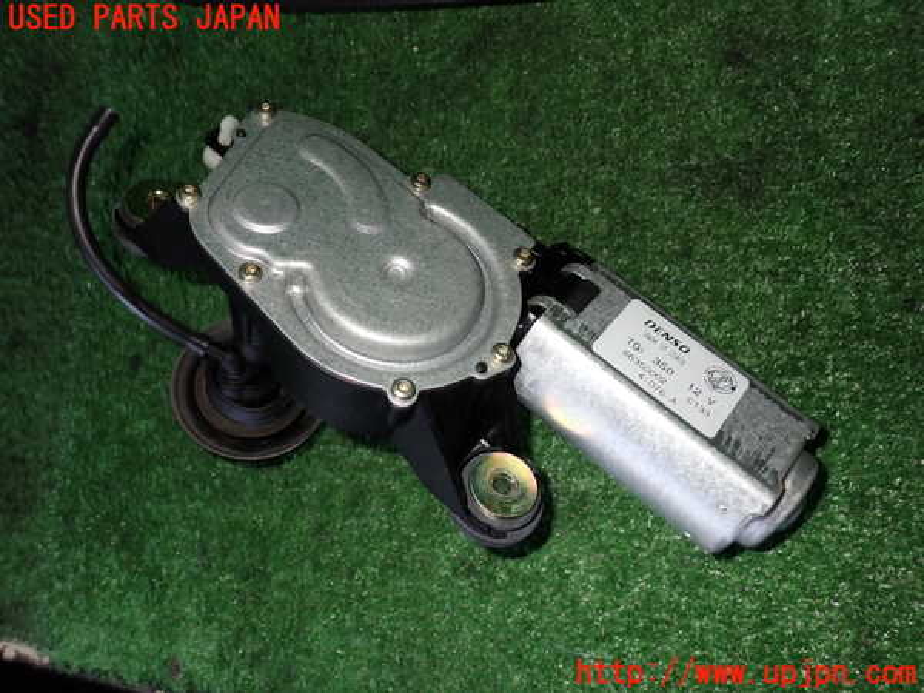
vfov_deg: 46.8
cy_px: 346
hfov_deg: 60.0
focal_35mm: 30
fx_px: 801
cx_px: 462
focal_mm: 5.4
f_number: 6.3
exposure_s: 1/30
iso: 200
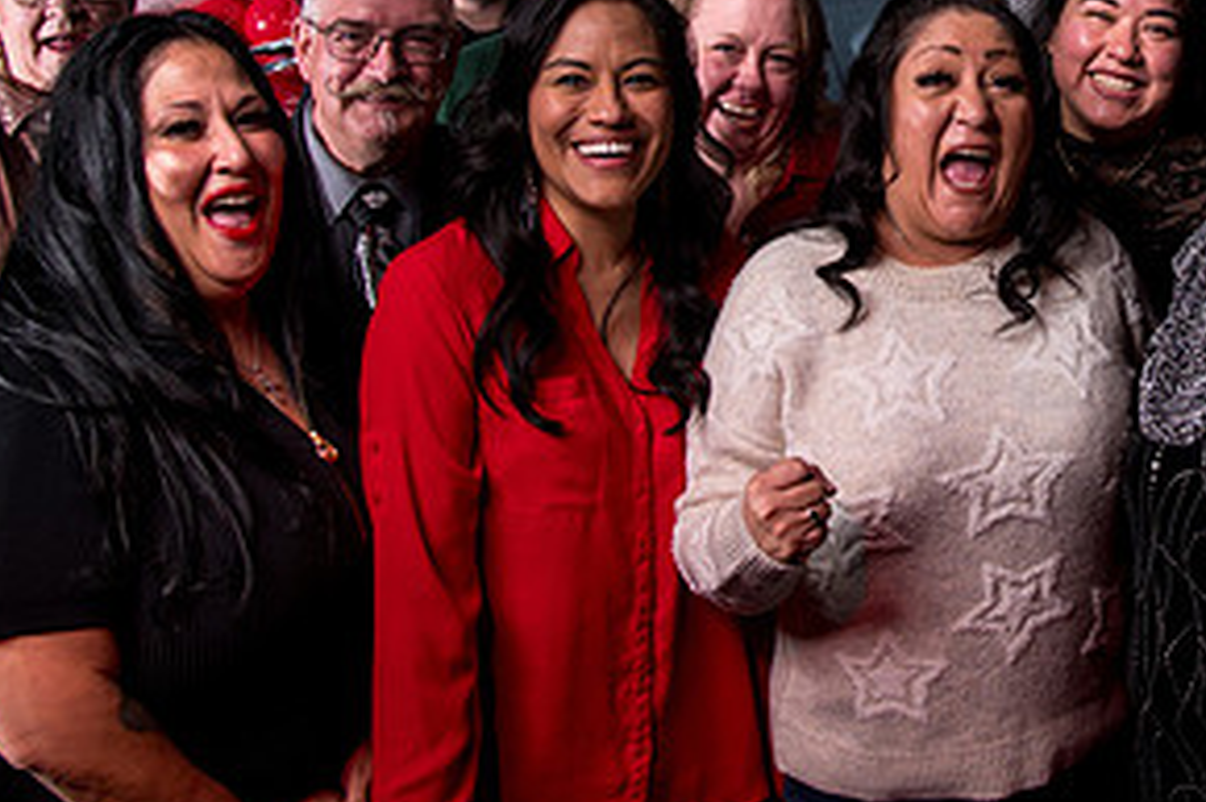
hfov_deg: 37.5
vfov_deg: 25.9
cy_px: 51
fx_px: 1674
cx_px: 1040
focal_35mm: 50
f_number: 5.6
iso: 1000
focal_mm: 24
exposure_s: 1/200
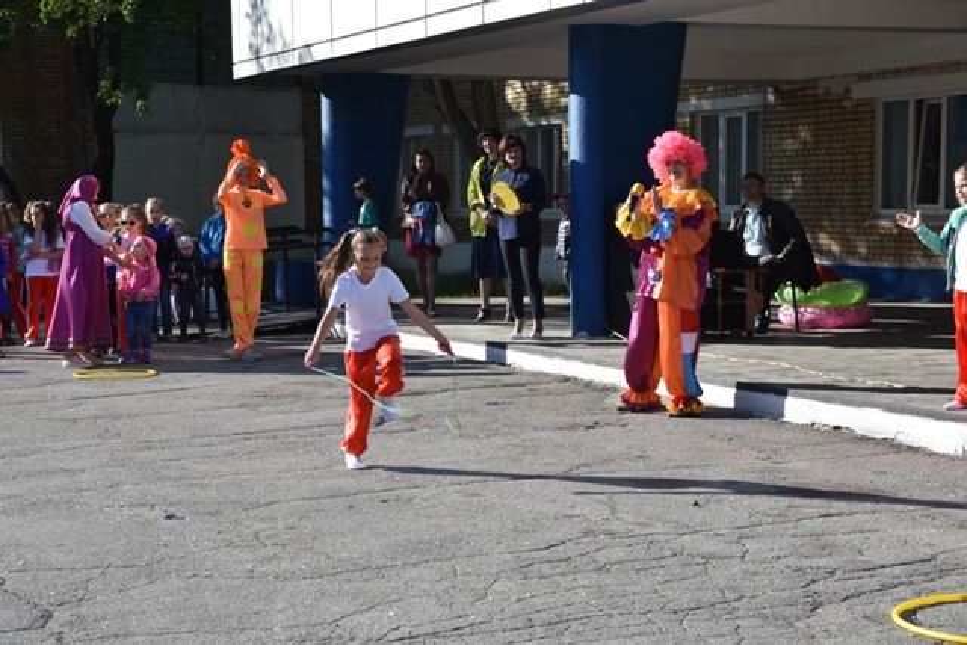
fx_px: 1854
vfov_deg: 19.7
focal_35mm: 69
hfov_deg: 29.2
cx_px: 484
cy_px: 322
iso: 400
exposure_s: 1/500
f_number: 8
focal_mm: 46
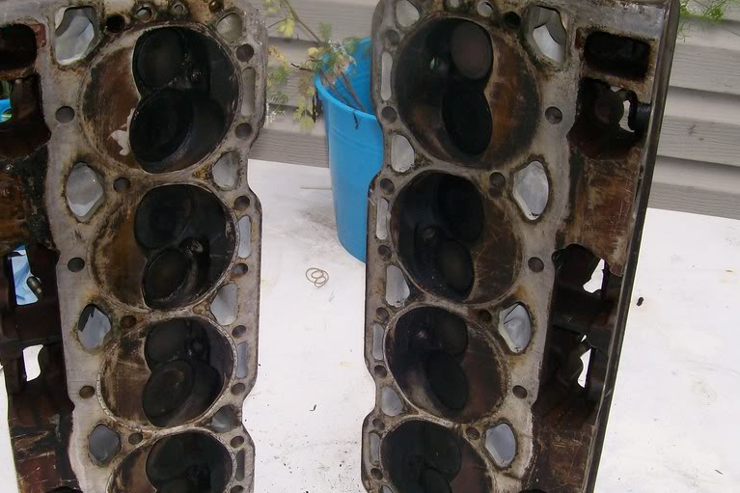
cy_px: 285
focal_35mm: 50
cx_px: 339
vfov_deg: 26.9
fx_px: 1027
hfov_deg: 39.6
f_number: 4.8
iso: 80
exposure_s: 1/490
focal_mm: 6
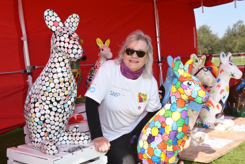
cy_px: 82
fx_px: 327
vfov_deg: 28.1
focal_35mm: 48
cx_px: 122
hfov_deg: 41.1
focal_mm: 48
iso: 640
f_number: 14
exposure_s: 1/250
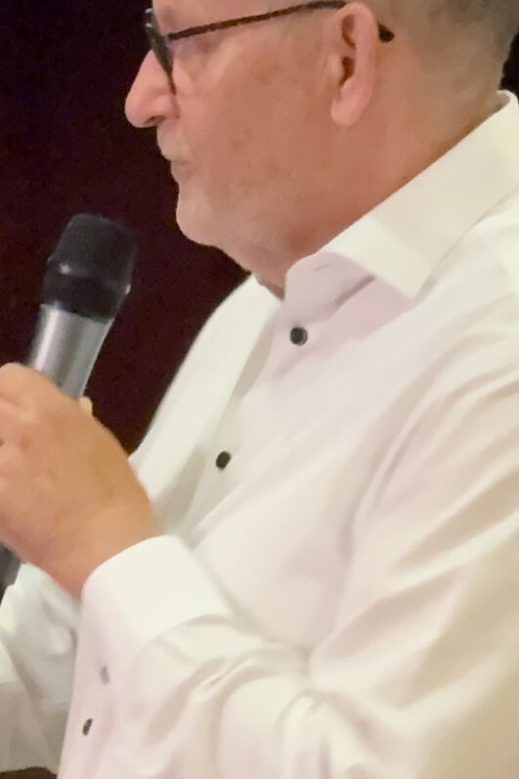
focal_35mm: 401
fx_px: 8675
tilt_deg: -2.1
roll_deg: +0.4
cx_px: -188
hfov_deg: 3.4
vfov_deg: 5.1
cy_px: 449
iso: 640
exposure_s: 1/33
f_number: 2.8
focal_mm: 15.66
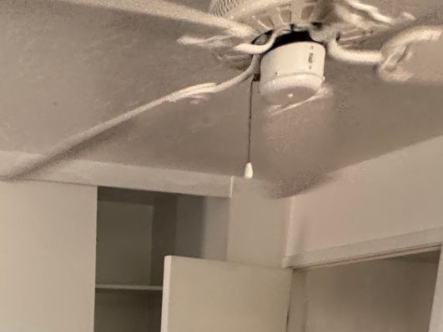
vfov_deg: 21.2
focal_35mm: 54
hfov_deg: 33.0
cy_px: 543
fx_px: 691
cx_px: 13
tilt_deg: -11.2
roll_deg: +1.3
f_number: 2.2
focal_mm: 2.22
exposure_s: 1/76
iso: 320
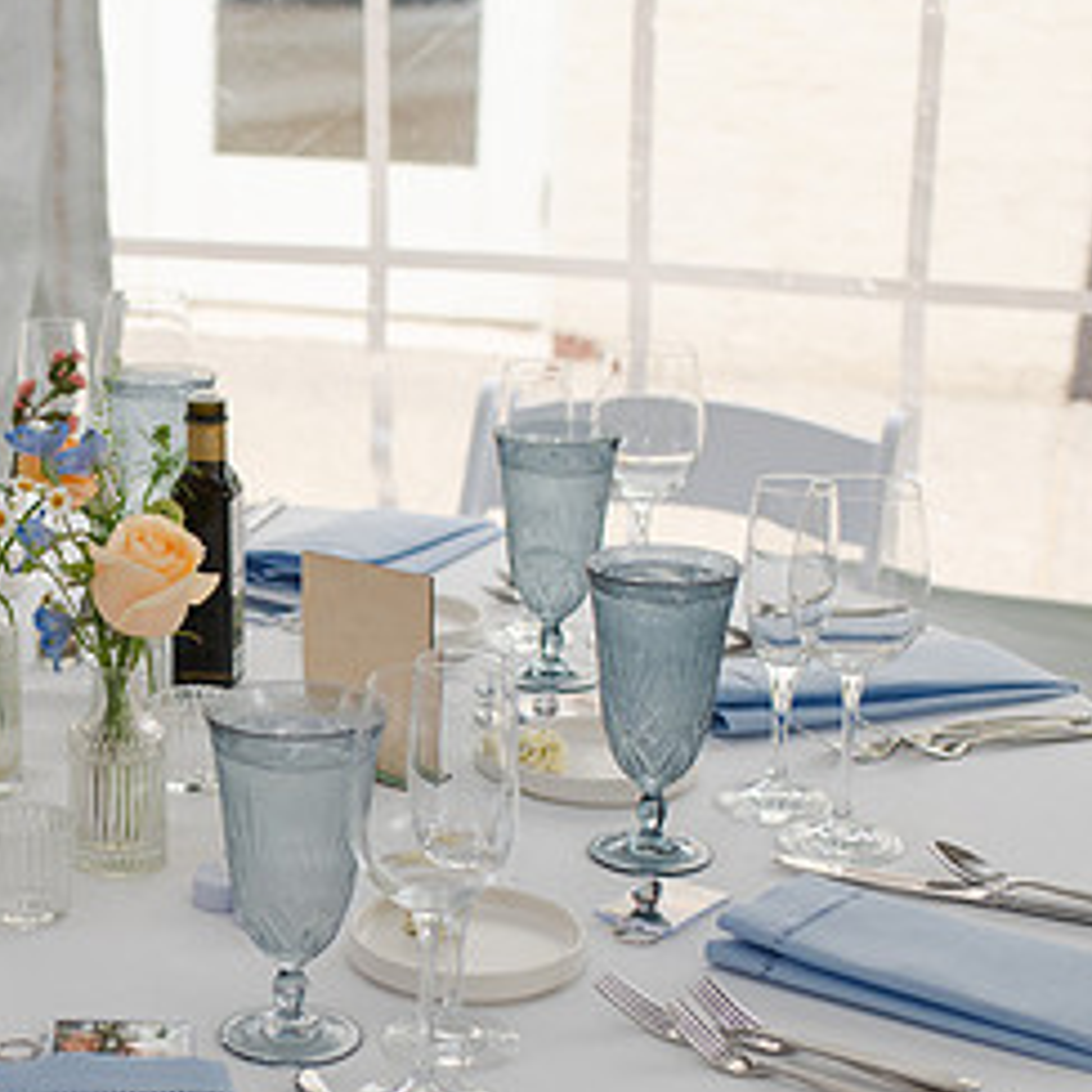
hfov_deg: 20.9
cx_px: -9
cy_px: 767
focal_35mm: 80
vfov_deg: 21.5
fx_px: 2855
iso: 140
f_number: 3.2
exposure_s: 1/200
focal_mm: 35
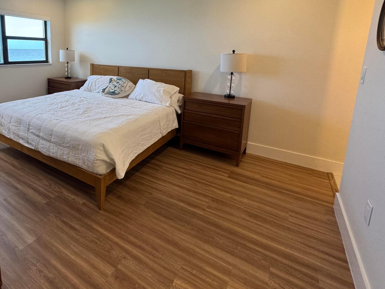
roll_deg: -1.5
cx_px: 116
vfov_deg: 61.4
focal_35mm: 21
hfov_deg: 75.5
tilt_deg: -10.2
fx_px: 234
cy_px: 89
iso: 100
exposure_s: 1/120
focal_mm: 2.22
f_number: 2.2
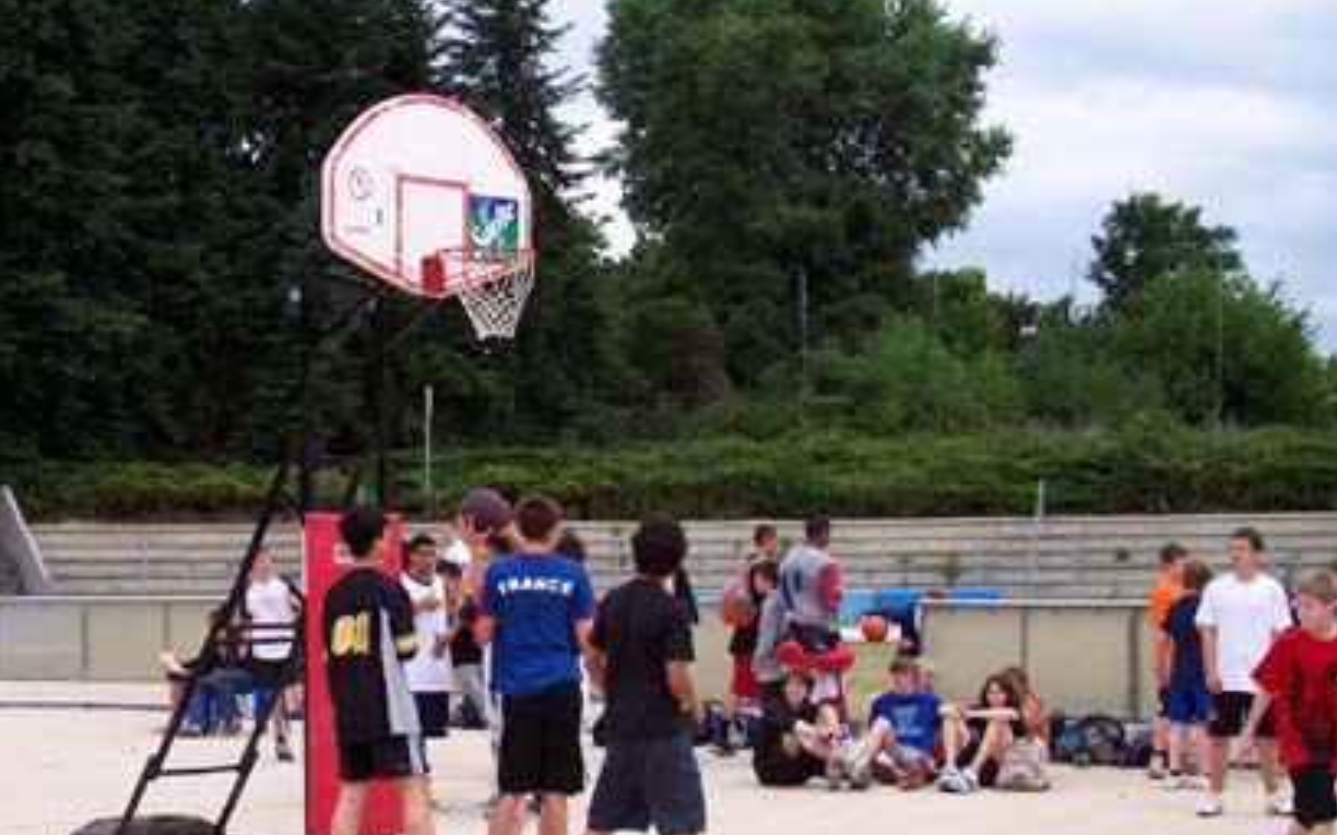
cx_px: 675
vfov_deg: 17.2
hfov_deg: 27.1
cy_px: 462
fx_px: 2769
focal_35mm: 76
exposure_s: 1/470
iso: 80
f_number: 3.6
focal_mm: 10.8
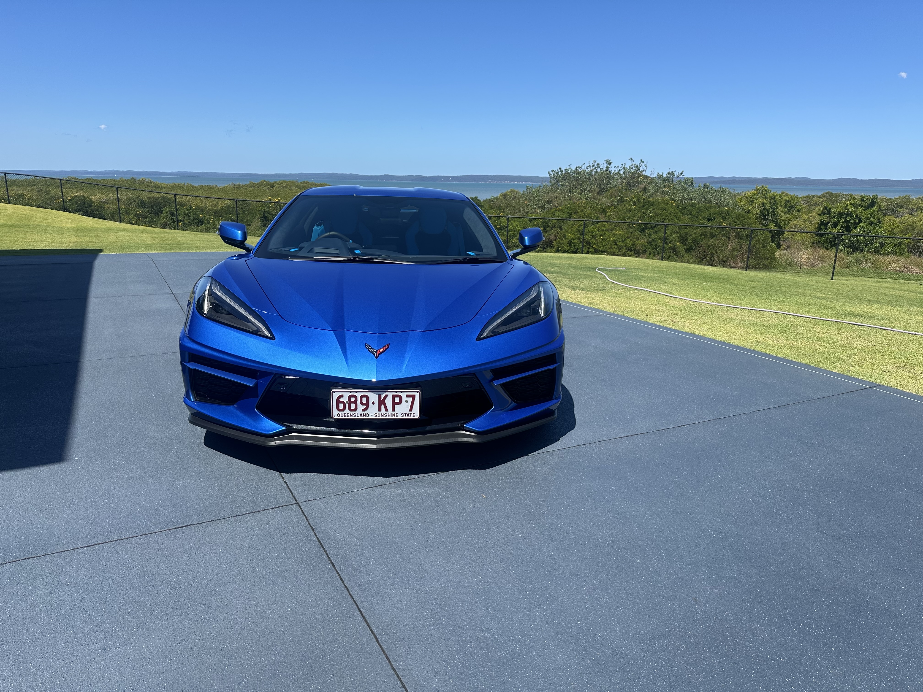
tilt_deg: -14.3
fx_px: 640
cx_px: 462
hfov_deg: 71.6
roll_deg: -0.7
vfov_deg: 56.8
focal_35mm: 24
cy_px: 346
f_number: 1.78
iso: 80
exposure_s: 1/3356
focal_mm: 6.86
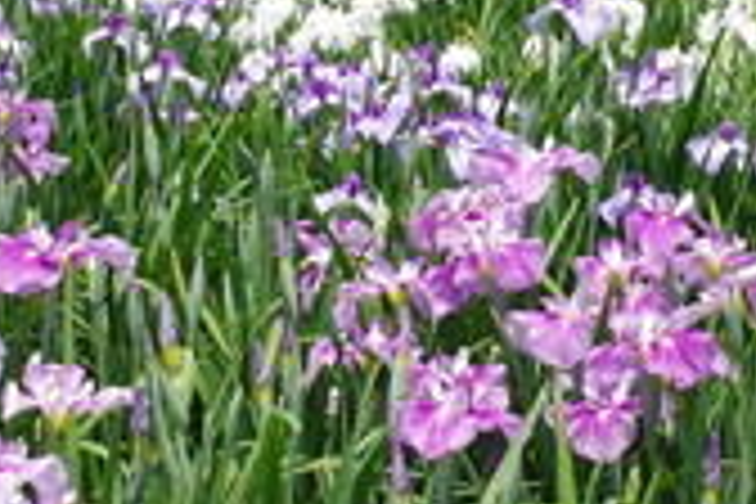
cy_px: -142
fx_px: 3969
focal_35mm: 189
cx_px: 682
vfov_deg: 7.2
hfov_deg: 10.8
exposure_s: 1/125
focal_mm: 26.25
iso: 200
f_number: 11
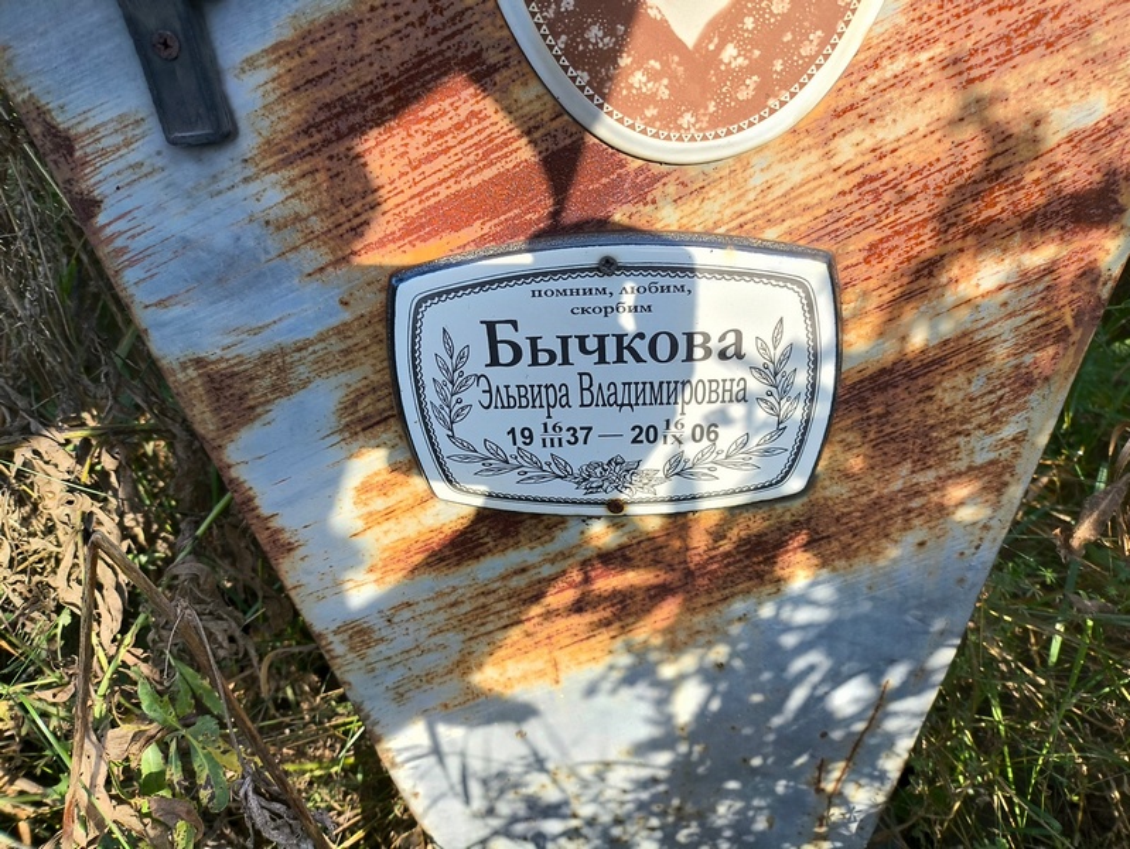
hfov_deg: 69.4
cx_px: 565
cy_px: 424
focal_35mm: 25
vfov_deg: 54.9
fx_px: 816
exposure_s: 1/574
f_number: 1.7
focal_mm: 4.71
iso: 50
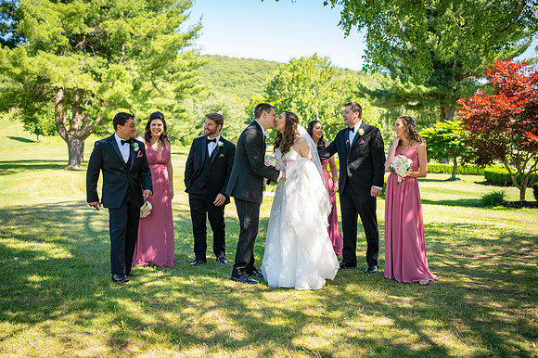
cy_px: 179
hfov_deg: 50.7
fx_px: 568
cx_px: 269
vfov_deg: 35.0
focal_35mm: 38
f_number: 3.2
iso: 100
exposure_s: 1/250
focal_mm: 38
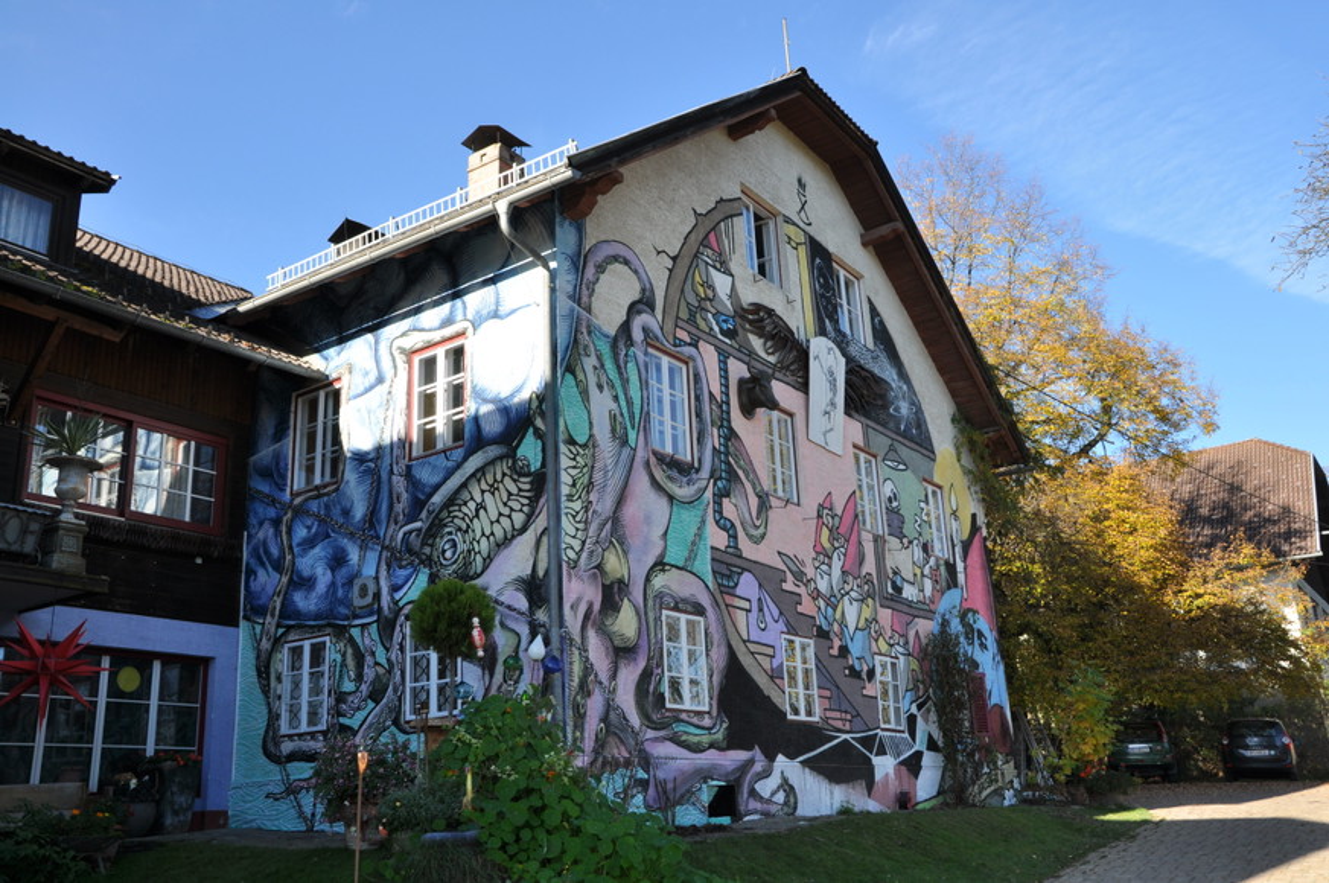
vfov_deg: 39.9
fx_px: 1217
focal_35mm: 33
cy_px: 442
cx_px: 664
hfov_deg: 57.3
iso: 200
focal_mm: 22
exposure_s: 1/125
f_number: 11
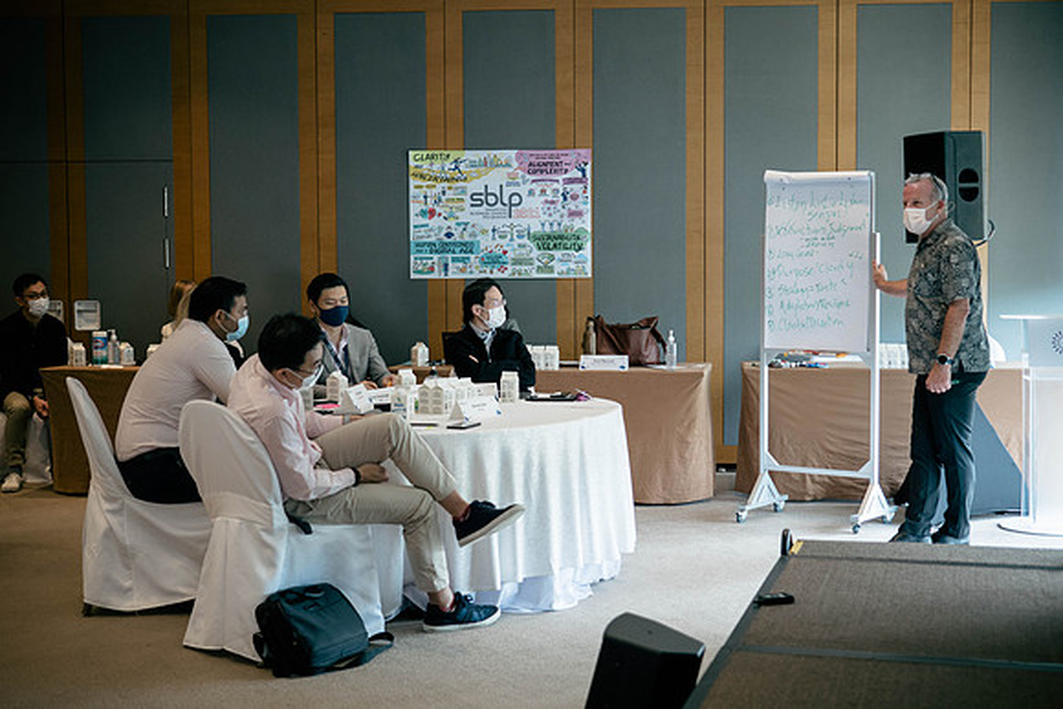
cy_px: 354
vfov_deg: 26.5
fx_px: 1505
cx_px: 532
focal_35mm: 51
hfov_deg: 38.9
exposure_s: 1/100
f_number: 1.7
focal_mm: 24
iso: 500
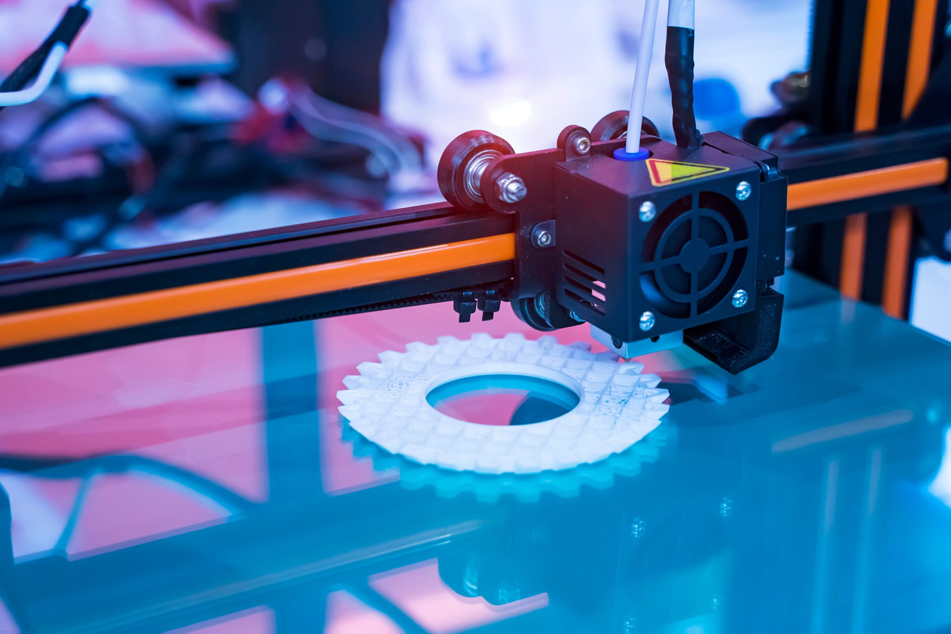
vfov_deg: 22.6
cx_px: 476
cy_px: 317
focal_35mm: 60
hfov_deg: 33.4
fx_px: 1585
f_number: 3.2
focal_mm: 60
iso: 5000
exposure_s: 1/800
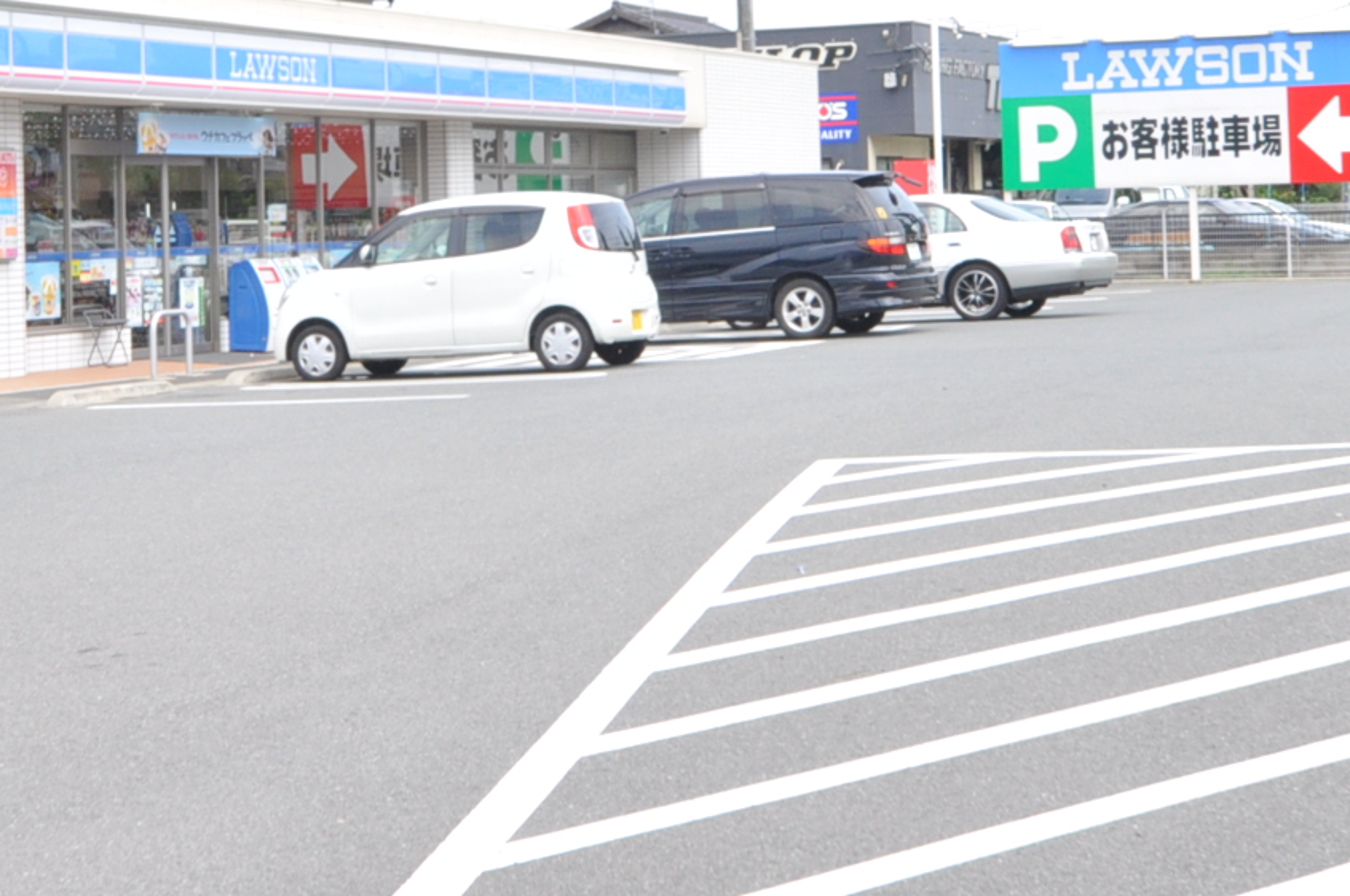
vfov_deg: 17.6
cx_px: 482
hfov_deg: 26.6
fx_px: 2847
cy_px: 86
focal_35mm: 76
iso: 400
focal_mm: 20
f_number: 8
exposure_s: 1/250
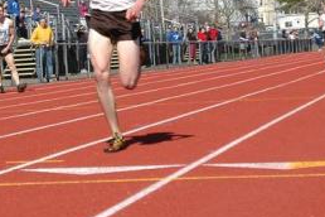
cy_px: 3
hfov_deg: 13.8
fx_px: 1331
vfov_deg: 9.3
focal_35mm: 147
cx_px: 30
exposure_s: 1/2000
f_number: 5.6
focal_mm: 35
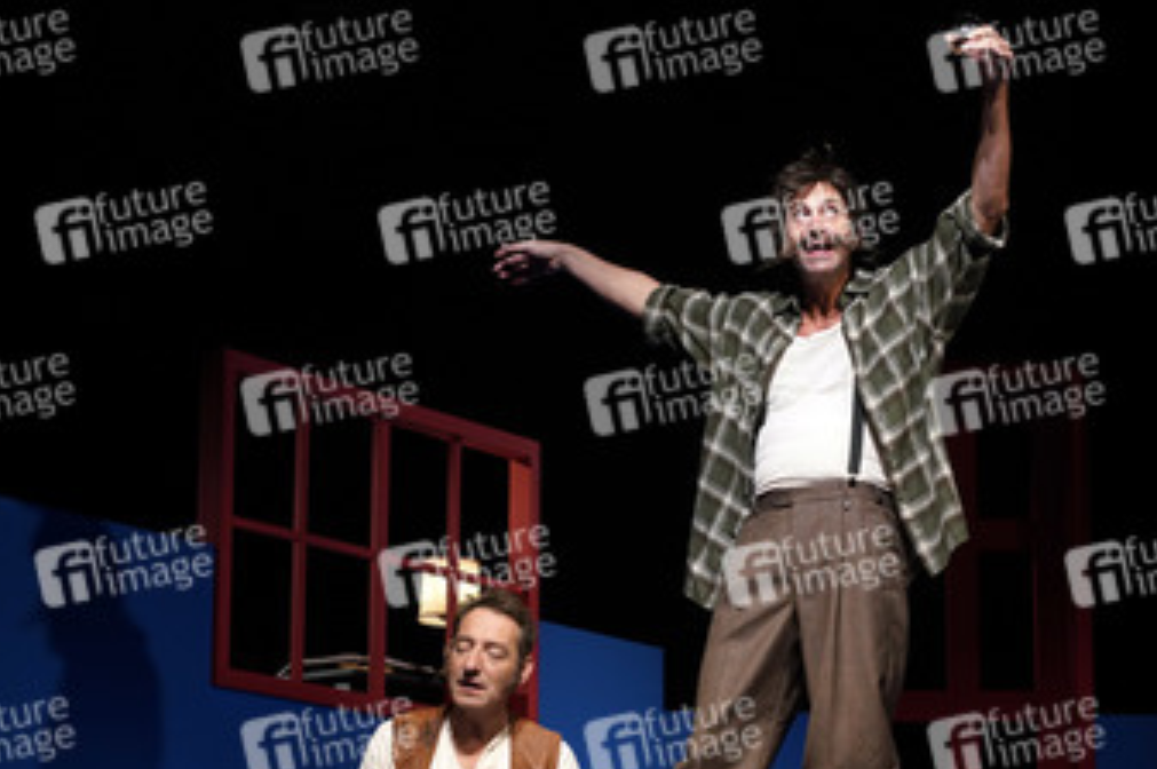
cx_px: 719
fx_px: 3179
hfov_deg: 20.6
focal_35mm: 99
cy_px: 481
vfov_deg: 13.8
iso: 2000
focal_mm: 74
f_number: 5.6
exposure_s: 1/160
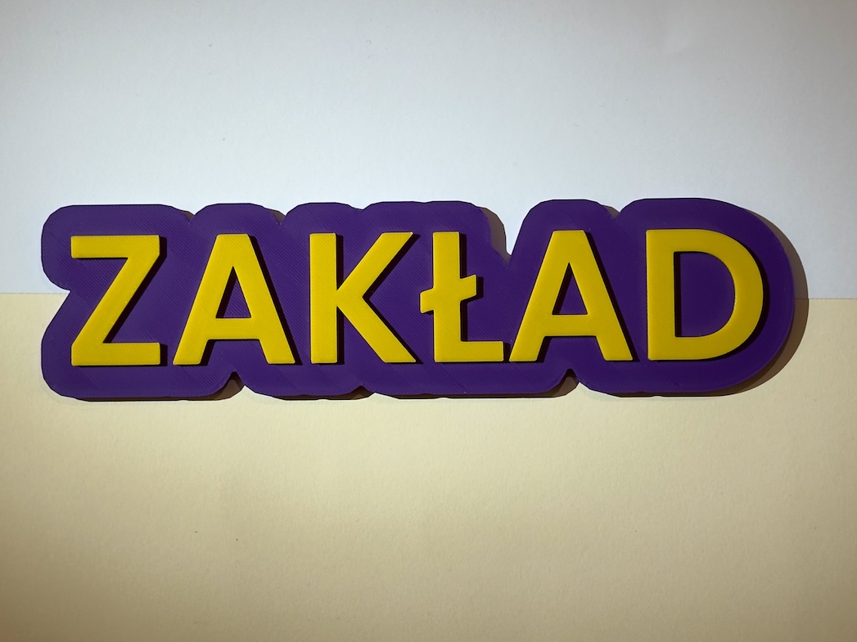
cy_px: 318
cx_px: 431
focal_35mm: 55
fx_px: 1361
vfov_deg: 26.6
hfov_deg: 34.9
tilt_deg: -86.9
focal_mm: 6.76
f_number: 1.78
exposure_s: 1/69
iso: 100
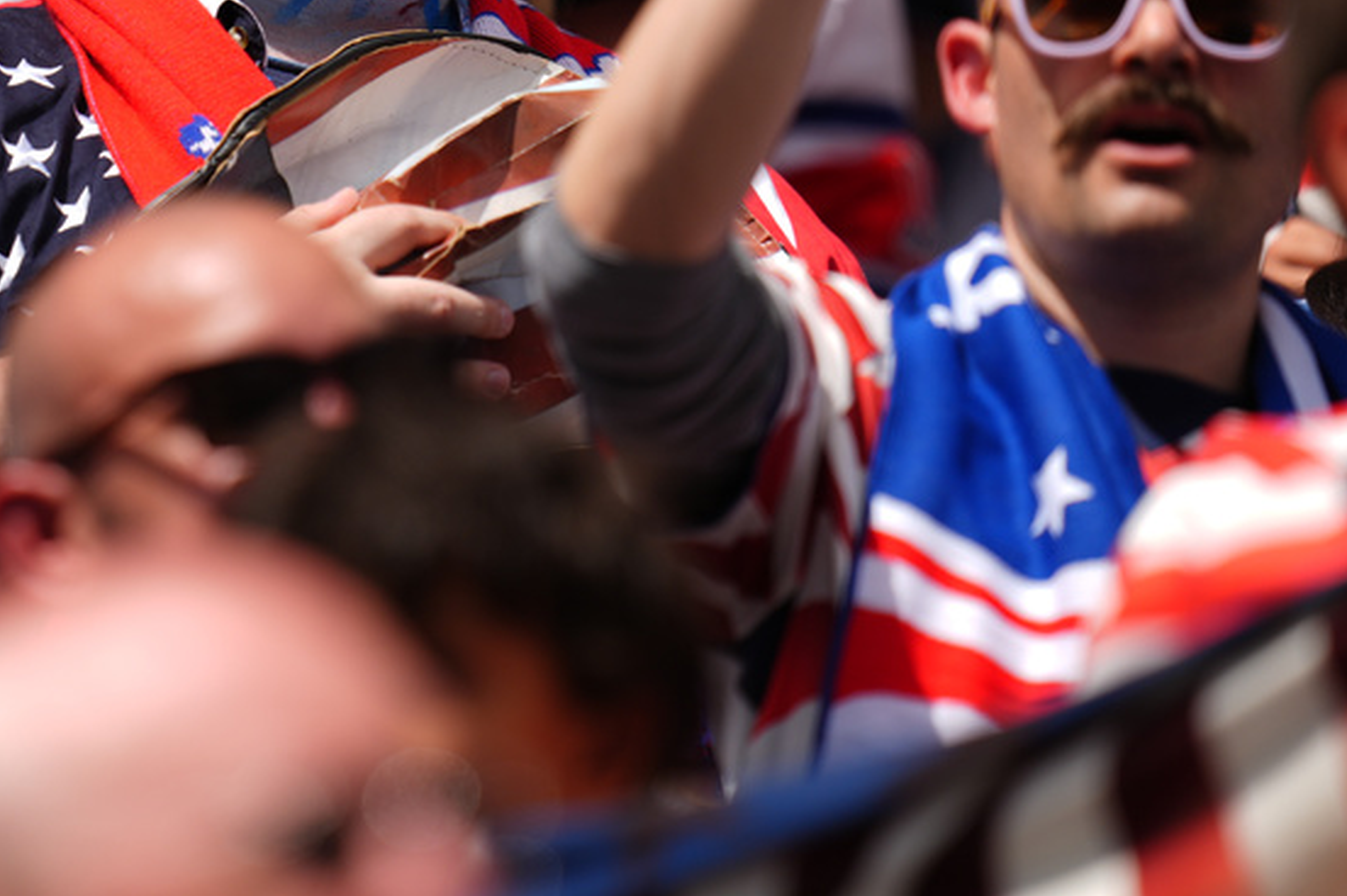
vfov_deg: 1.9
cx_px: 268
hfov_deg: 2.8
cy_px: 117
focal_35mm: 741
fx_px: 27708
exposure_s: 1/3200
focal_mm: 400
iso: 125
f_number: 2.8
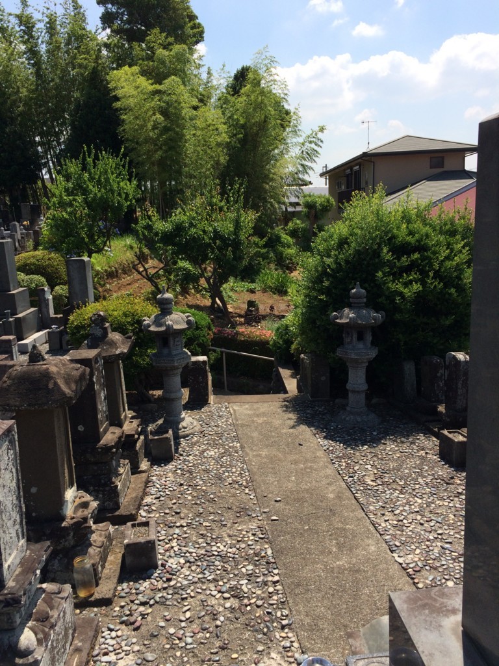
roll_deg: +4.5
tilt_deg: -18.0
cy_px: 333
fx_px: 557
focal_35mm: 29
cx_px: 250
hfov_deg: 48.2
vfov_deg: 61.7
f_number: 2.2
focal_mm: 4.15
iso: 32
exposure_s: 1/2053
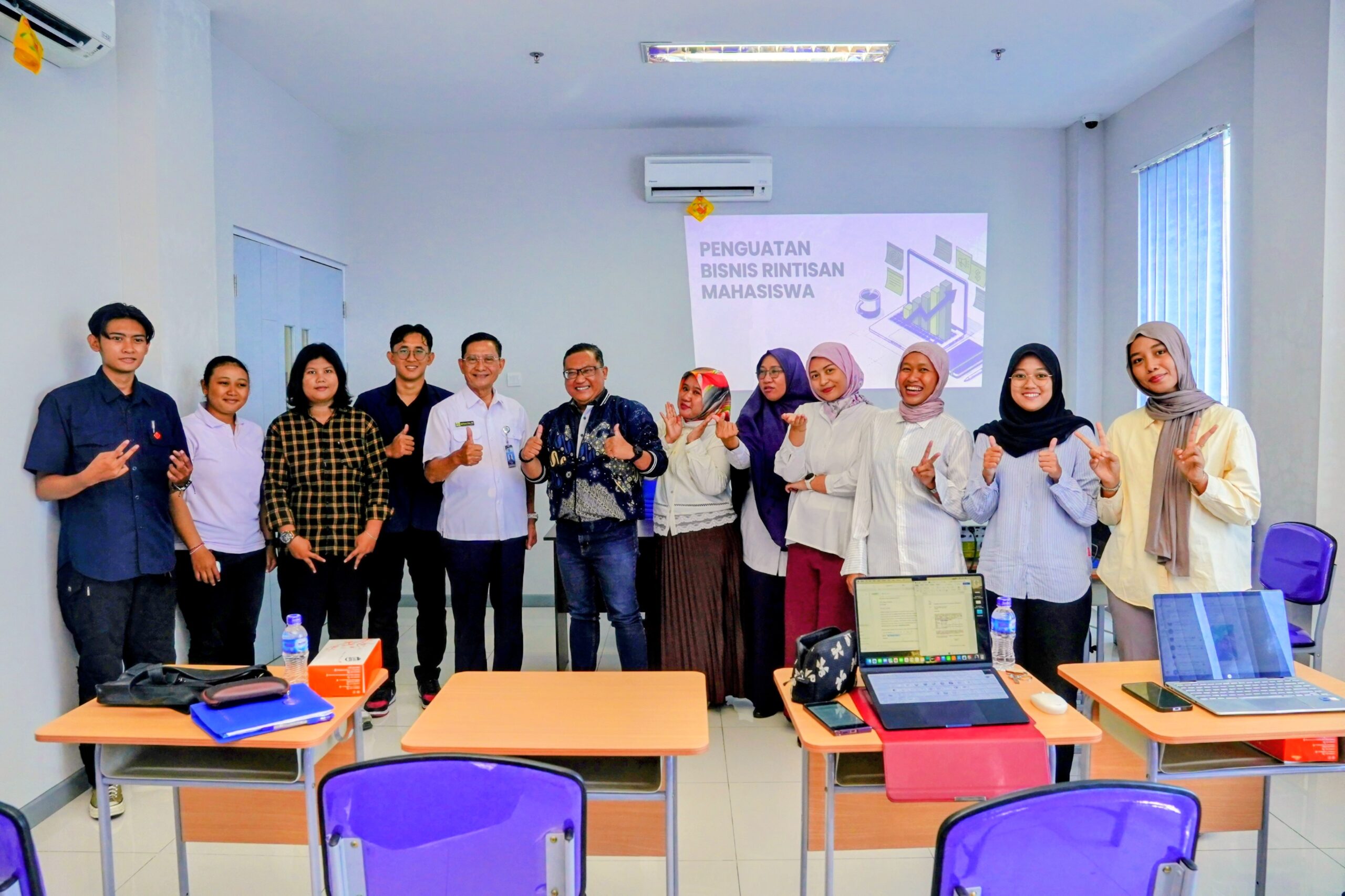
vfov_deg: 51.3
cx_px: 672
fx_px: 934
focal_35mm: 25
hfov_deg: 71.5
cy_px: 448
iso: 640
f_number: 5
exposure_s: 1/250
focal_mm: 17
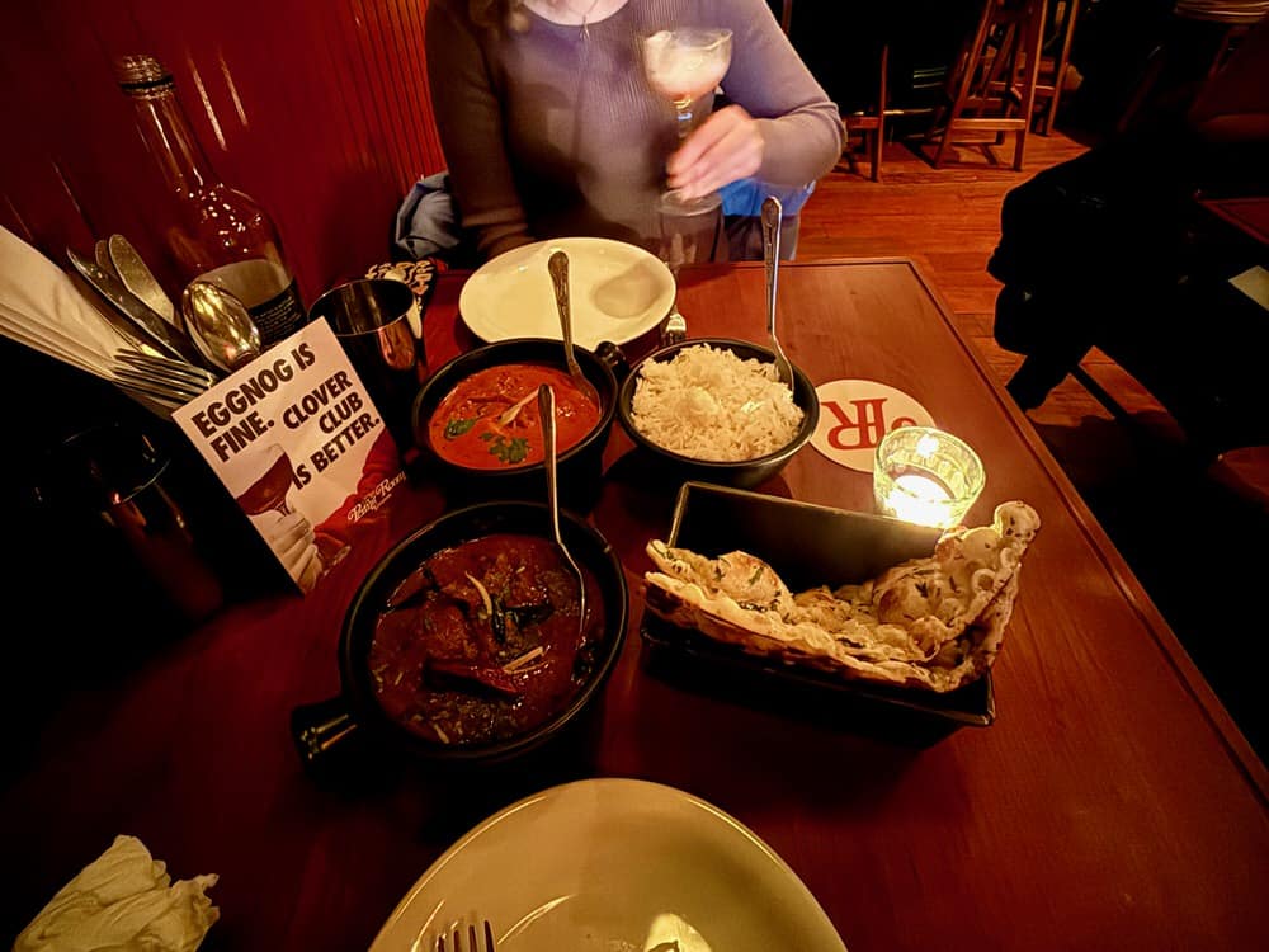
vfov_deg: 85.7
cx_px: 634
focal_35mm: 14
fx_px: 513
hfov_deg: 102.1
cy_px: 476
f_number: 2.2
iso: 1600
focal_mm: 2.22
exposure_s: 1/10
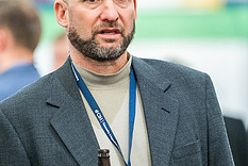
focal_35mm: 514
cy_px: 101
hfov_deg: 4.0
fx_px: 3545
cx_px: 111
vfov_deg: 2.7
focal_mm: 200
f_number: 2.8
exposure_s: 1/160
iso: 3200
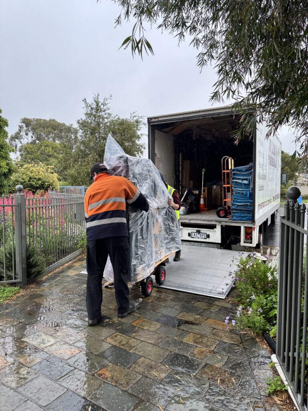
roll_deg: -0.9
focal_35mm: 24
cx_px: 154
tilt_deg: -1.9
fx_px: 285
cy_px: 206
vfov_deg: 71.6
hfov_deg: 56.8
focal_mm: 6.76
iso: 64
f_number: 1.78
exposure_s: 1/121
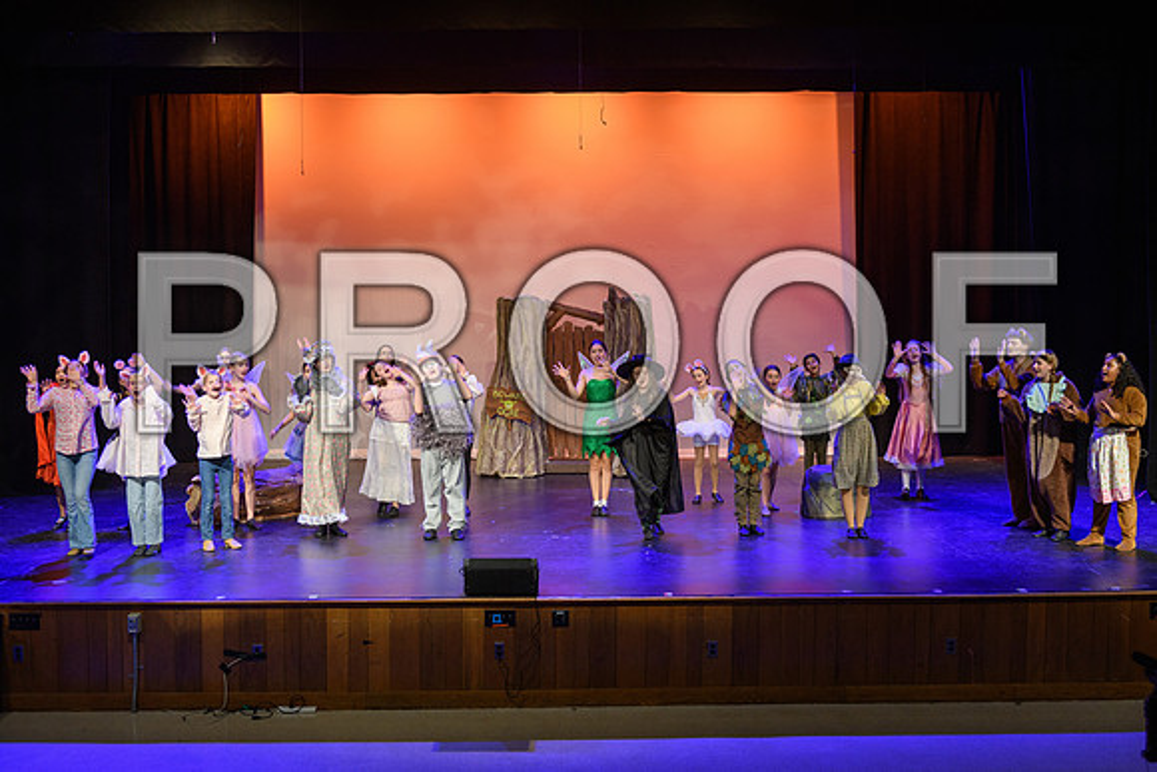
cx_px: 577
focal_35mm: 42
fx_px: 1361
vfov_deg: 31.7
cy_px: 348
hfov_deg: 46.1
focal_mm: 38
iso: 1000
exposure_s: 1/100
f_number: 3.2
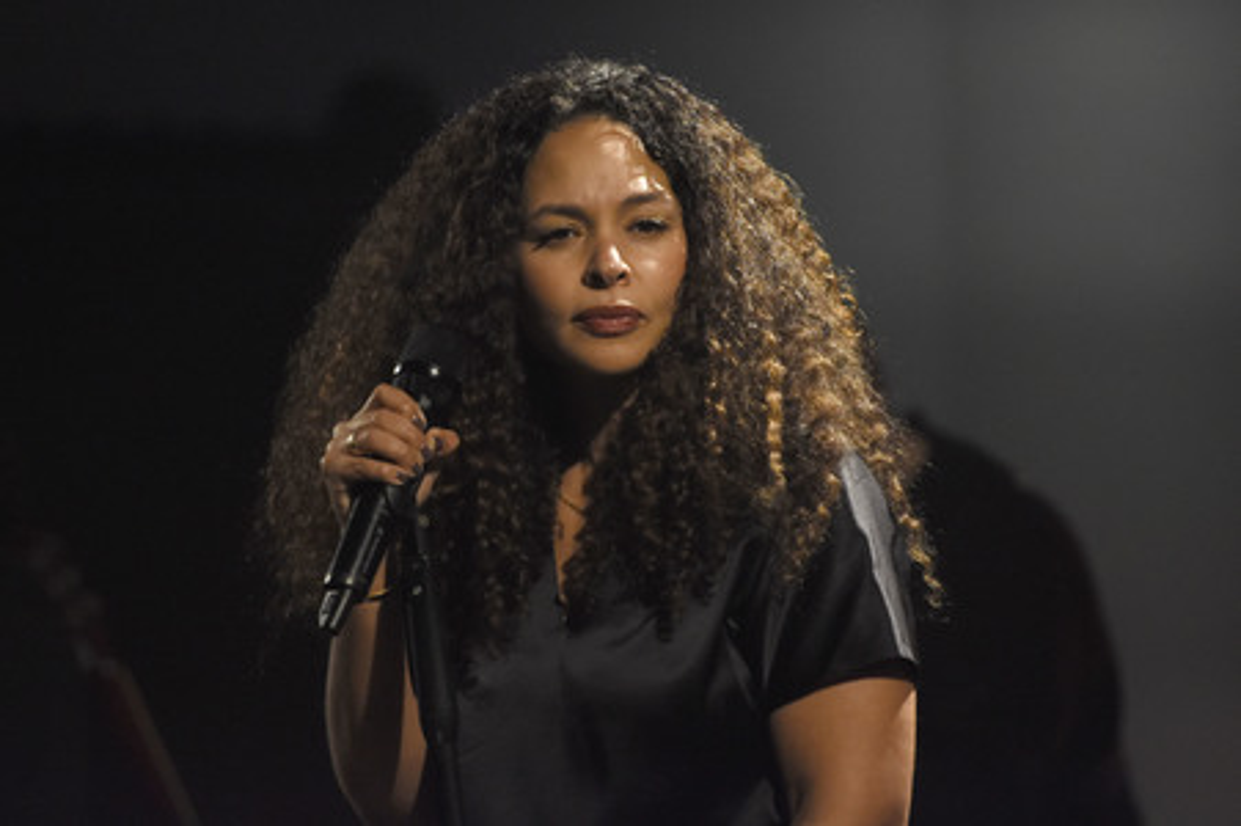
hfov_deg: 6.9
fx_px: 10334
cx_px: 620
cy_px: 413
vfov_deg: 4.6
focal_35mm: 300
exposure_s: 1/250
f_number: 2.8
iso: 1600
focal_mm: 200
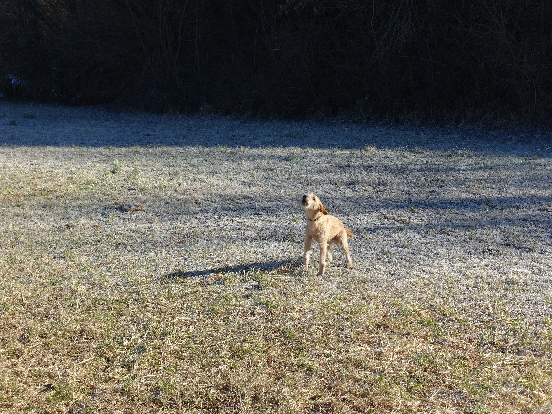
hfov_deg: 45.8
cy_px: 205
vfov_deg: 35.1
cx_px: 271
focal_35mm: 41
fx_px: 654
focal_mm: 13.72
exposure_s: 1/640
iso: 125
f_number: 4
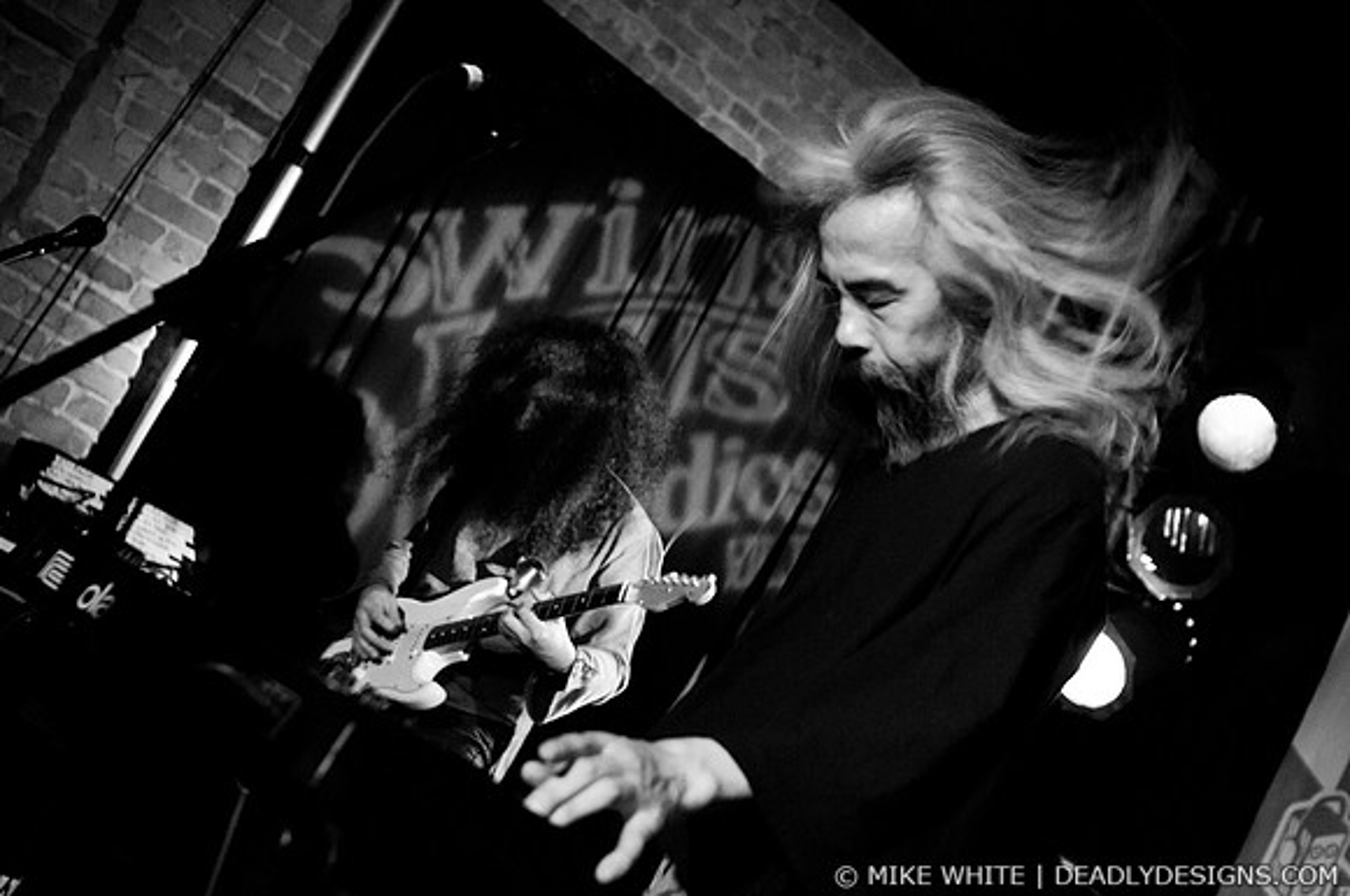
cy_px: 448
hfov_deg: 43.7
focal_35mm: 45
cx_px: 675
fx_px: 1685
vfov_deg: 29.8
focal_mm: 30
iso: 1000
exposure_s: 1/100
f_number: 2.8
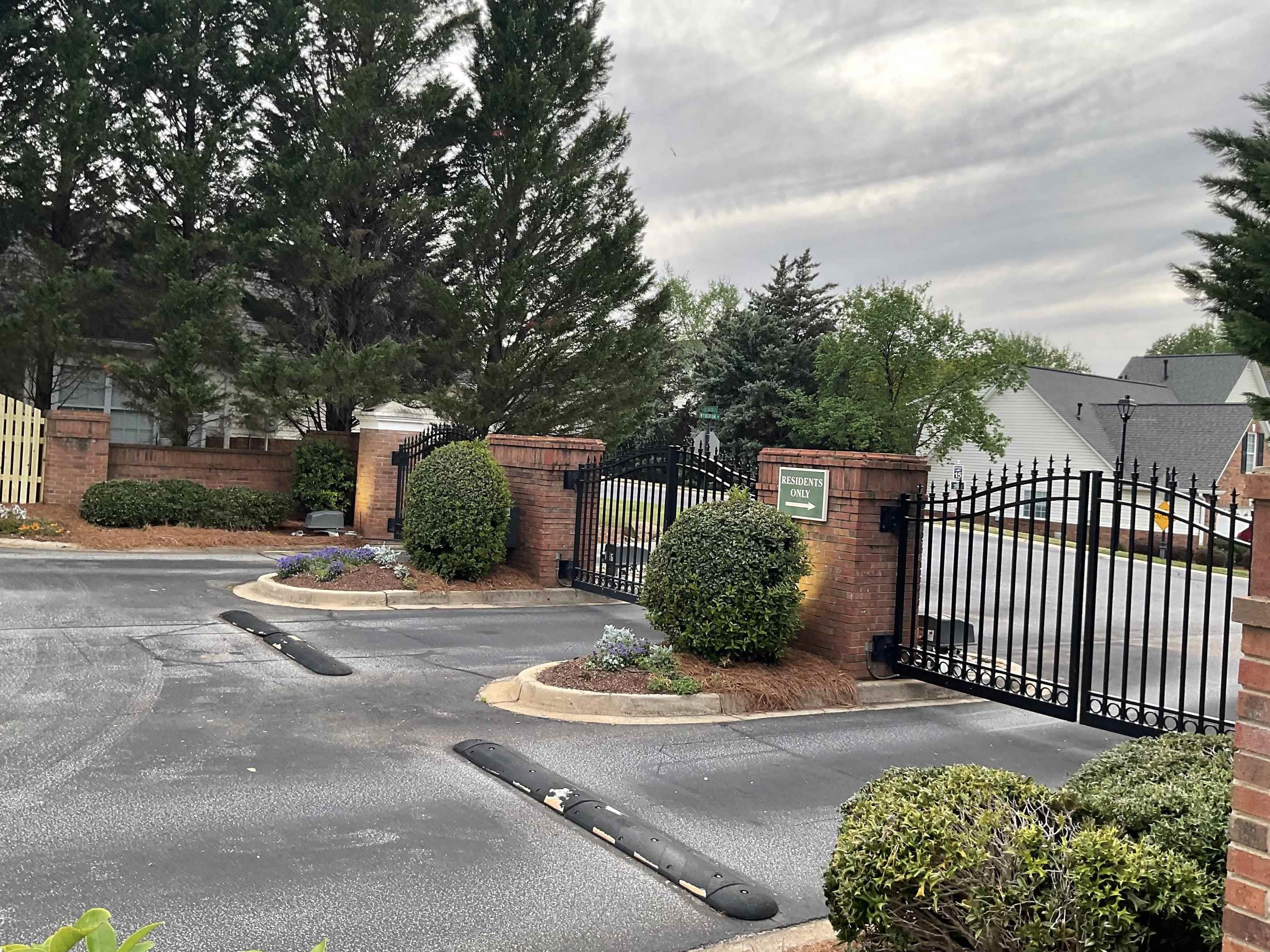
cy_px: 452
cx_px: 640
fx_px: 1137
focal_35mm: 31
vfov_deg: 45.4
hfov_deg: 58.4
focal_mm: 3
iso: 20
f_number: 1.8
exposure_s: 1/120
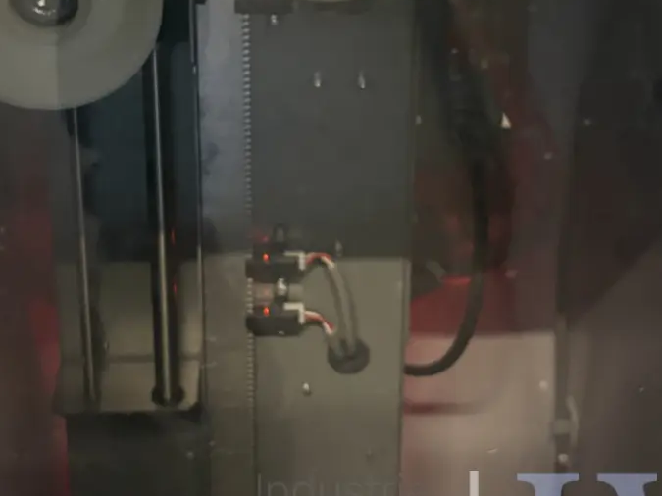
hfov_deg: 26.3
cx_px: 314
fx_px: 1415
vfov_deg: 19.5
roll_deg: -0.3
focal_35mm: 74
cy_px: 52
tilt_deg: -22.3
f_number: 1.6
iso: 250
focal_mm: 5.96
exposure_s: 1/50
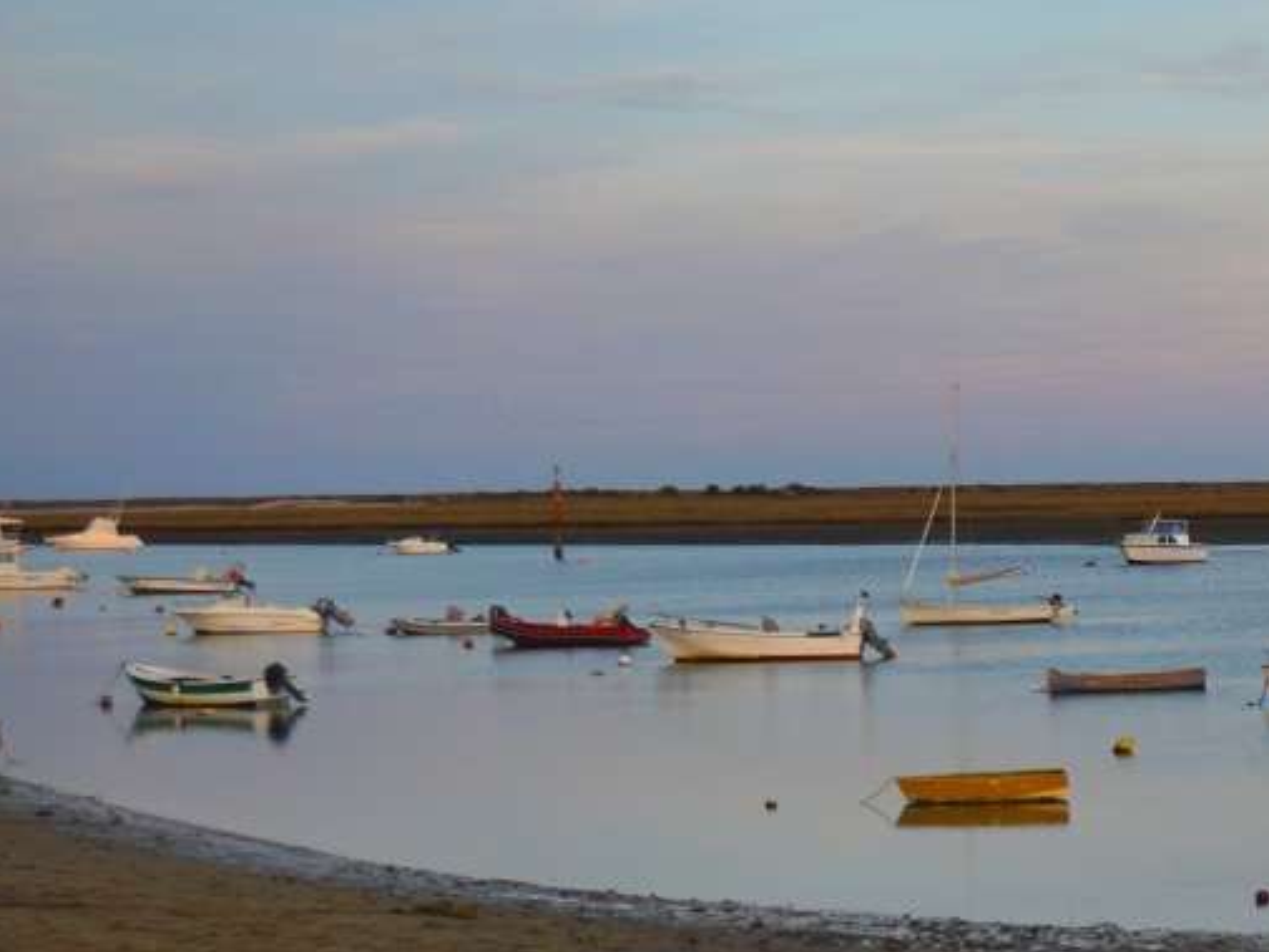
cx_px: 1483
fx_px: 3520
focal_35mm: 96
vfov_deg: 15.2
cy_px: 877
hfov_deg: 19.4
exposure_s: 1/250
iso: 160
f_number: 4.5
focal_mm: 28
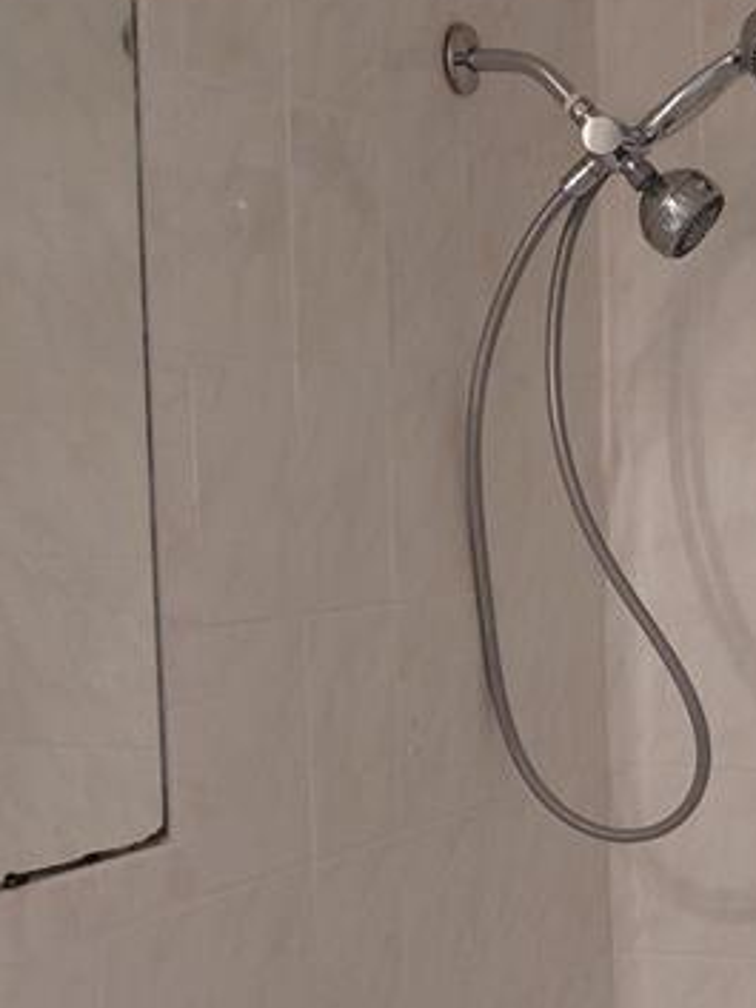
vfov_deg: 22.8
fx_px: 2474
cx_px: 1121
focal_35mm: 85
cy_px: 757
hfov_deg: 16.0
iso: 100
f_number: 1.8
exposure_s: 1/60
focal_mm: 4.69
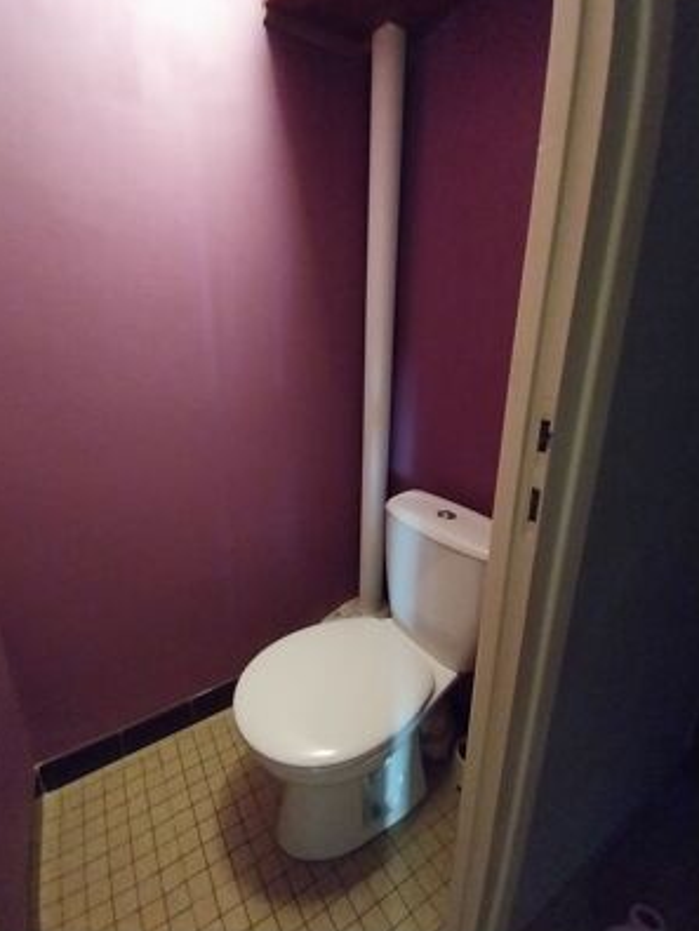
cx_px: 325
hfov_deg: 85.5
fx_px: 377
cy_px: 443
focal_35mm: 14
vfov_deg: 102.0
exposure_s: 1/7.14
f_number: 2.2
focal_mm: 1.13
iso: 800
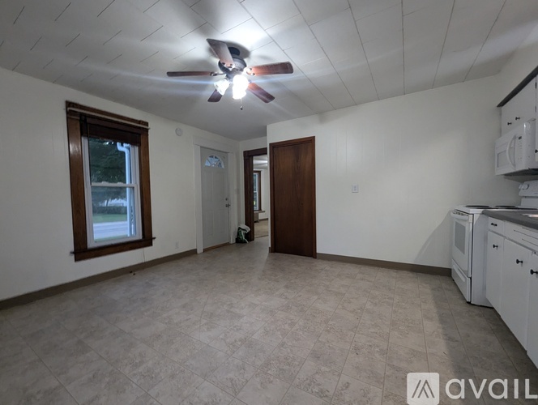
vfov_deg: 90.1
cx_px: 269
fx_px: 202
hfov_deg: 106.1
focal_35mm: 13
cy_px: 202
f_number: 2.2
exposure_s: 1/24
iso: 235
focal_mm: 1.95
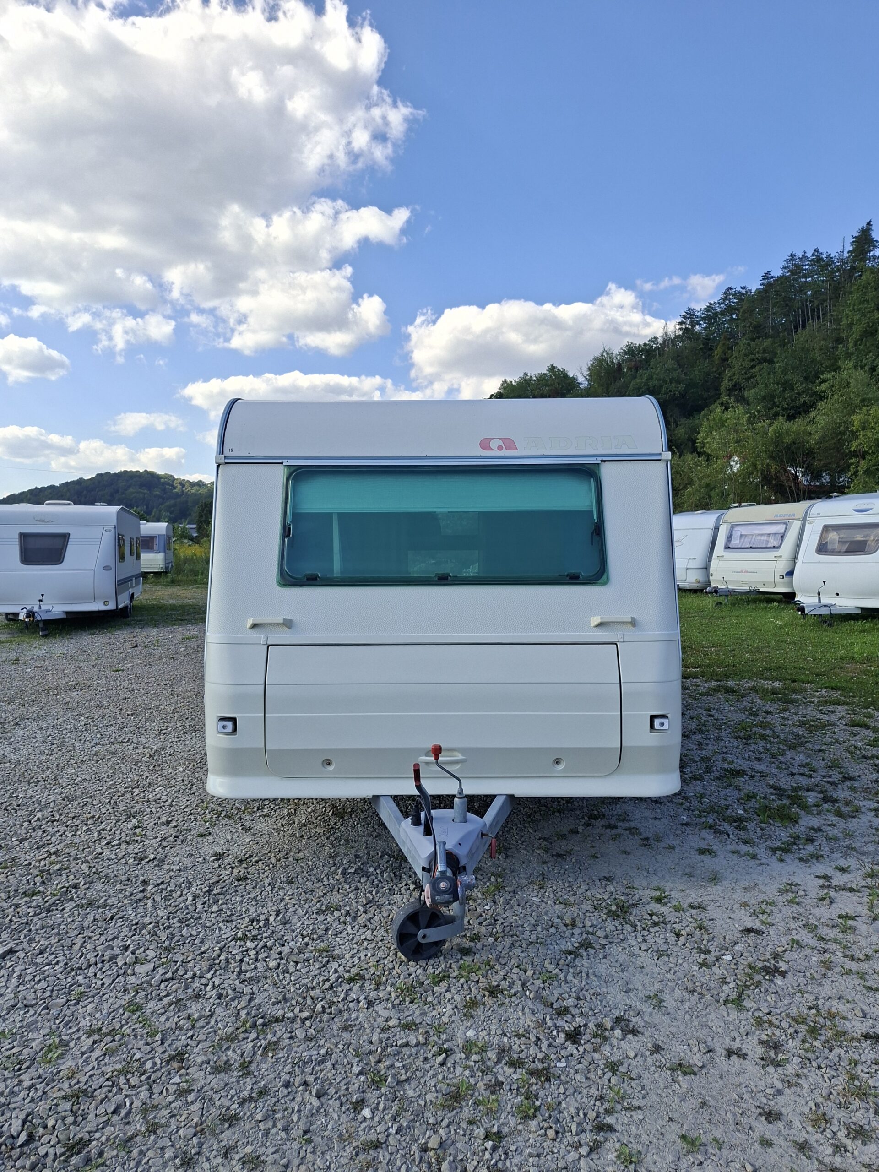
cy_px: 586
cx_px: 440
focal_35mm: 23
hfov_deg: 58.9
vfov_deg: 73.9
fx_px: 779
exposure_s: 1/1475
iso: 40
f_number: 1.8
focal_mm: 5.54
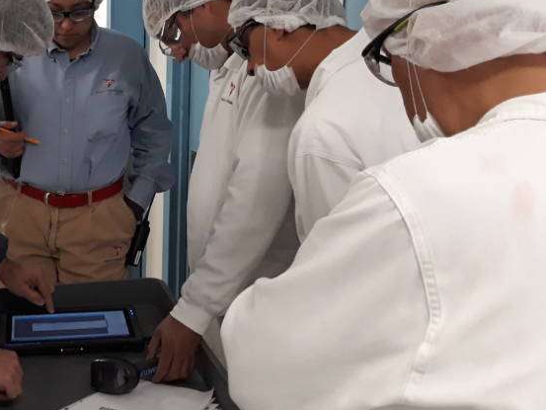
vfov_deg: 28.8
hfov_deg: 37.5
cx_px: 153
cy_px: 112
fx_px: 789
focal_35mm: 50
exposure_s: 1/33
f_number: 1.7
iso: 200
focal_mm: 3.71
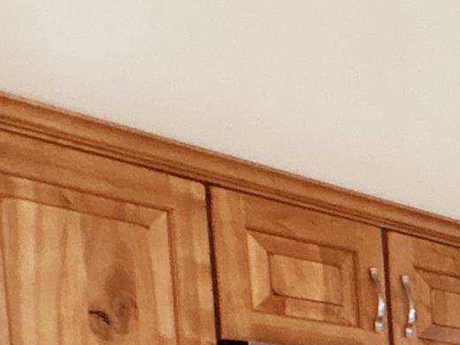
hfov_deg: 16.0
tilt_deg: -6.0
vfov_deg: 15.3
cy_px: 642
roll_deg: -2.5
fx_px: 1090
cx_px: 1013
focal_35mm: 82
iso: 320
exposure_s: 1/60
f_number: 2.2
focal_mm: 2.22
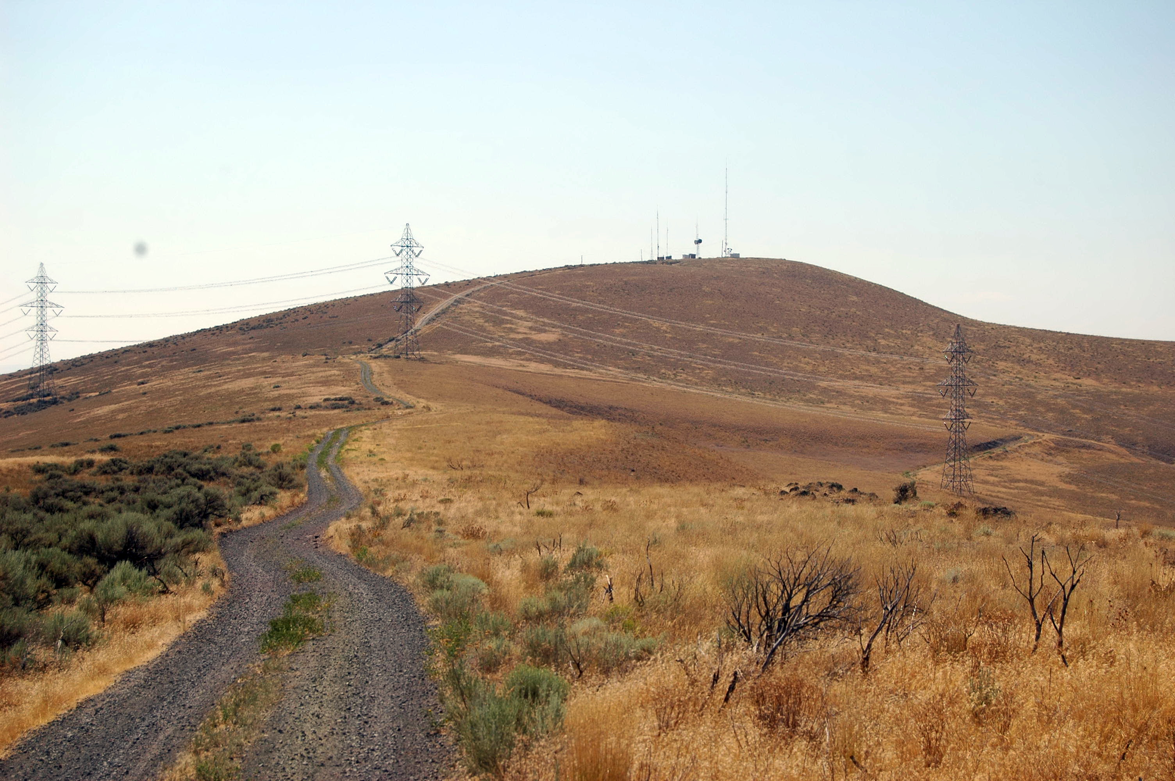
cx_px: 588
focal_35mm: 72
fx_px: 2348
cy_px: 390
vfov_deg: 18.9
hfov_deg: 28.1
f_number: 8
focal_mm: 48
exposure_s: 1/800
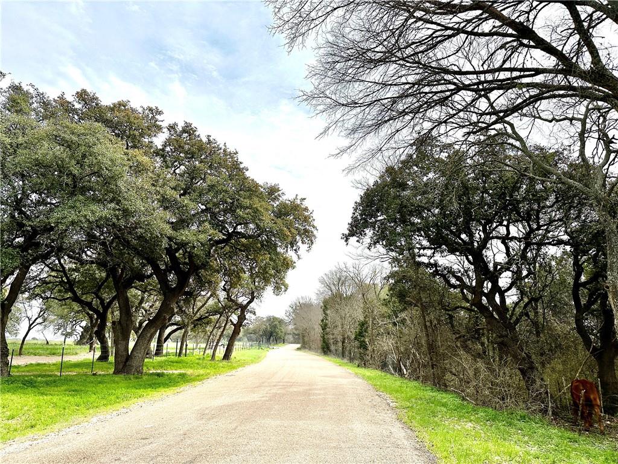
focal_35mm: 24
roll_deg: -0.4
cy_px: 232
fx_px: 428
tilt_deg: +14.0
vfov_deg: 56.8
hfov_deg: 71.6
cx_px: 309
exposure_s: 1/7576
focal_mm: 6.86
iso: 80
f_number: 1.78
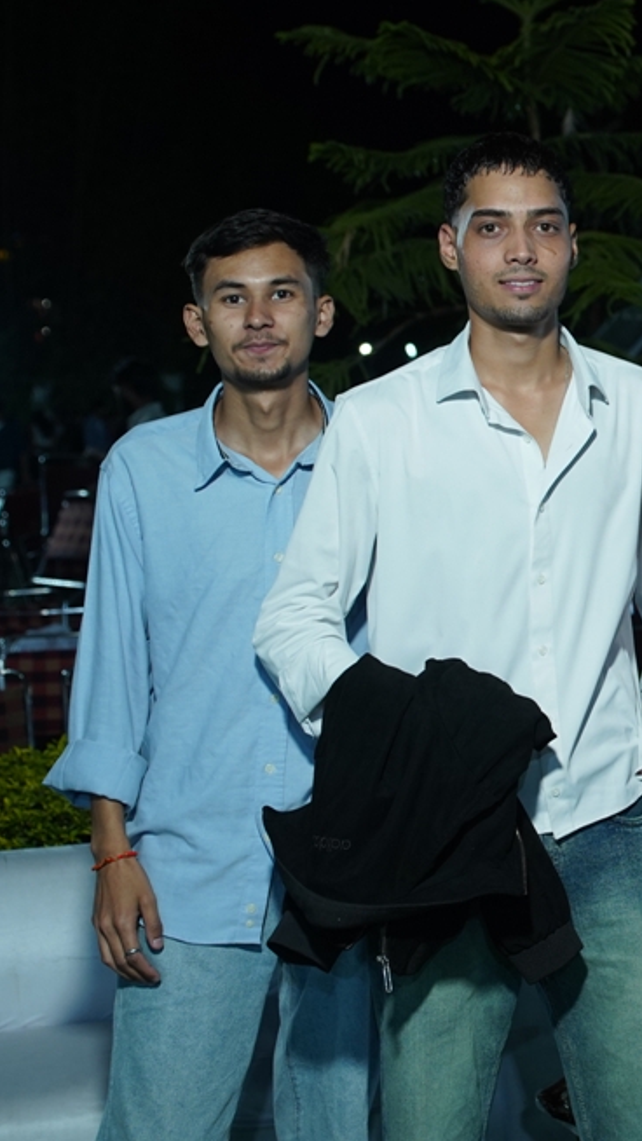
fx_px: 2209
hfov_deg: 15.3
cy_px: 495
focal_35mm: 73
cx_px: 960
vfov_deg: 28.9
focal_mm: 38
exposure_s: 1/160
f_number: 3.5
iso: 1000
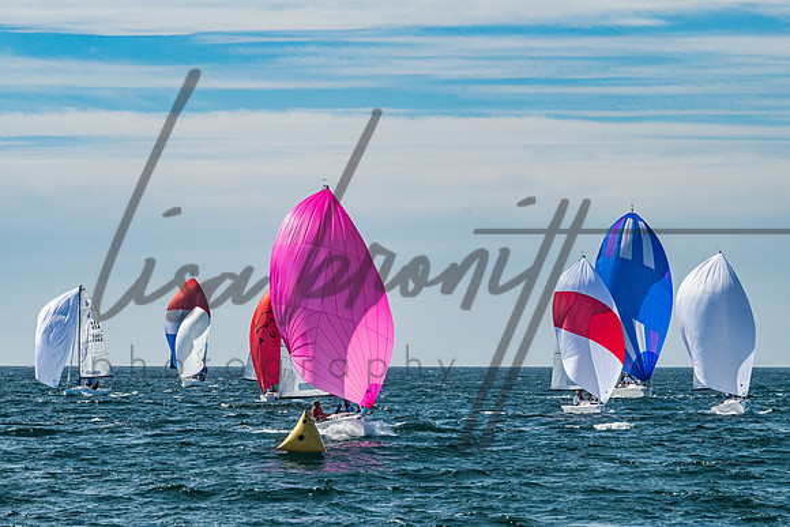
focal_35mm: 206
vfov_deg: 6.7
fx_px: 4517
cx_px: 396
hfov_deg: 10.0
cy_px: 292
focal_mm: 155
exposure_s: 1/640
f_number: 10
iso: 400
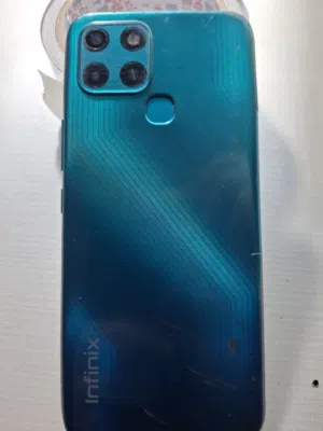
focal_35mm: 25
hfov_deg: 54.9
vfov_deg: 69.4
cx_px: 162
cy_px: 216
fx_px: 311
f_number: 1.8
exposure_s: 1/100
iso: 125
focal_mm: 4.69
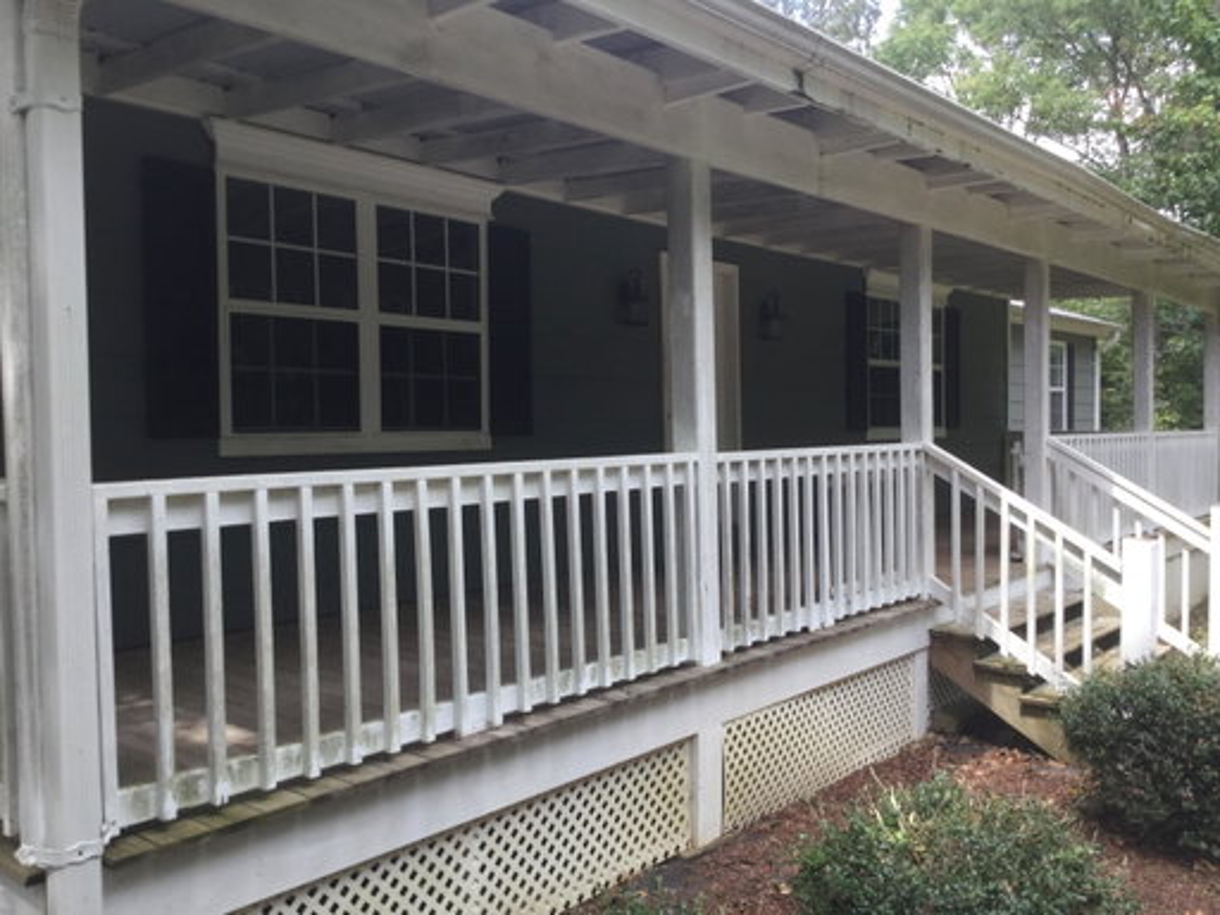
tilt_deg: -5.6
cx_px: 610
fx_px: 1093
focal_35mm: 31
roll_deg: -1.5
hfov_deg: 58.4
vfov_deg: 45.4
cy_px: 458
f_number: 2.4
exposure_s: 1/204
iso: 25
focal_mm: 3.3
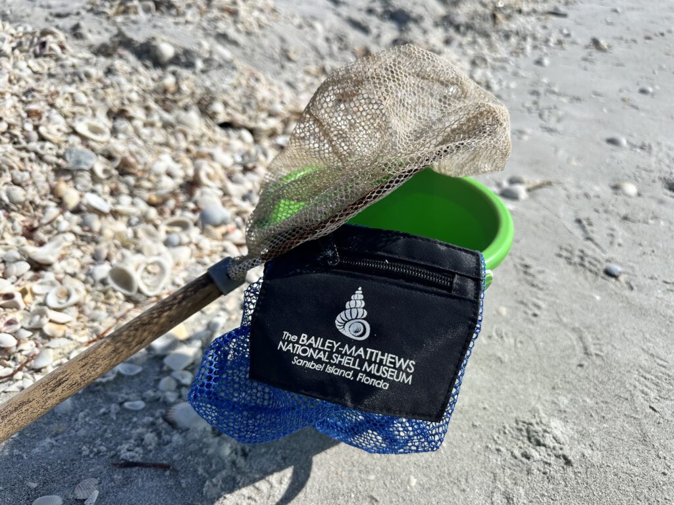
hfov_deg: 71.6
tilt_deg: -30.6
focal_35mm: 24
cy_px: 252
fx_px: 467
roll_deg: +1.8
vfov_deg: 56.8
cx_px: 337
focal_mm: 6.86
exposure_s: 1/8197
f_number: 1.78
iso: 80
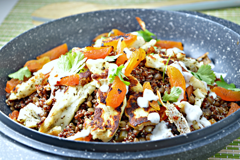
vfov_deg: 16.5
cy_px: 80
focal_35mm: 82
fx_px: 549
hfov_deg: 24.6
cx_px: 120
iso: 100
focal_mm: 55
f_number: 5.6
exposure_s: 1/15
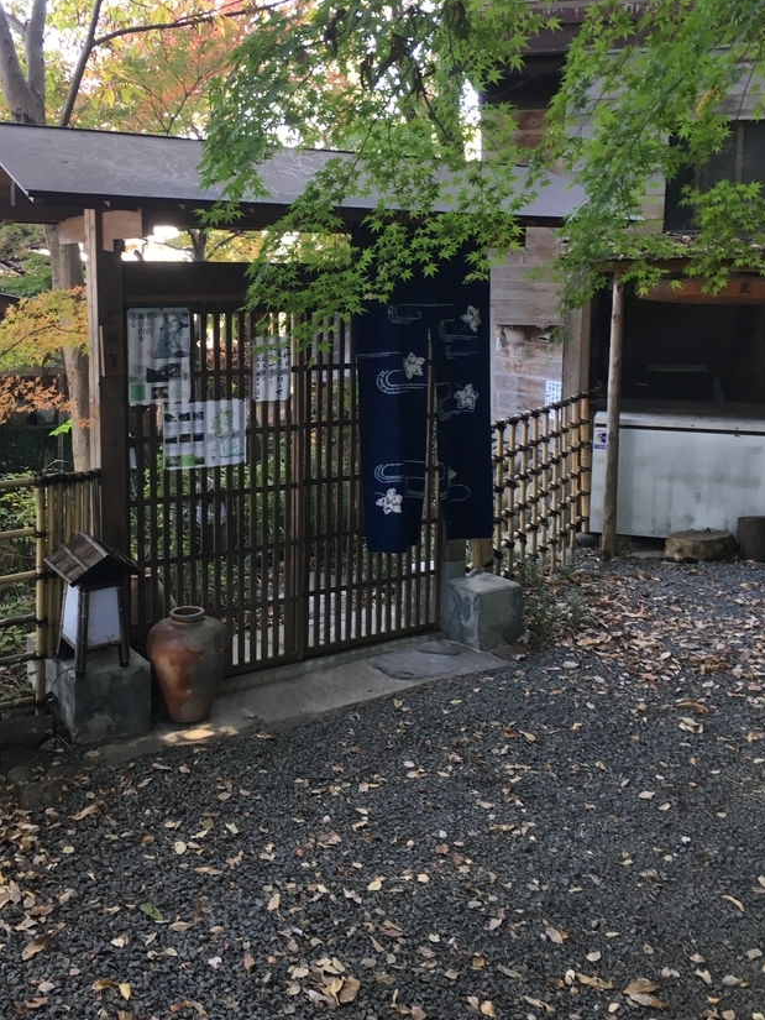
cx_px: 295
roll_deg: +0.5
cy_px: 417
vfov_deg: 51.1
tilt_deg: -5.0
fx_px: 1061
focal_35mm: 36
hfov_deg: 39.4
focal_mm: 4.15
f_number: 2.2
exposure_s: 1/30
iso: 50
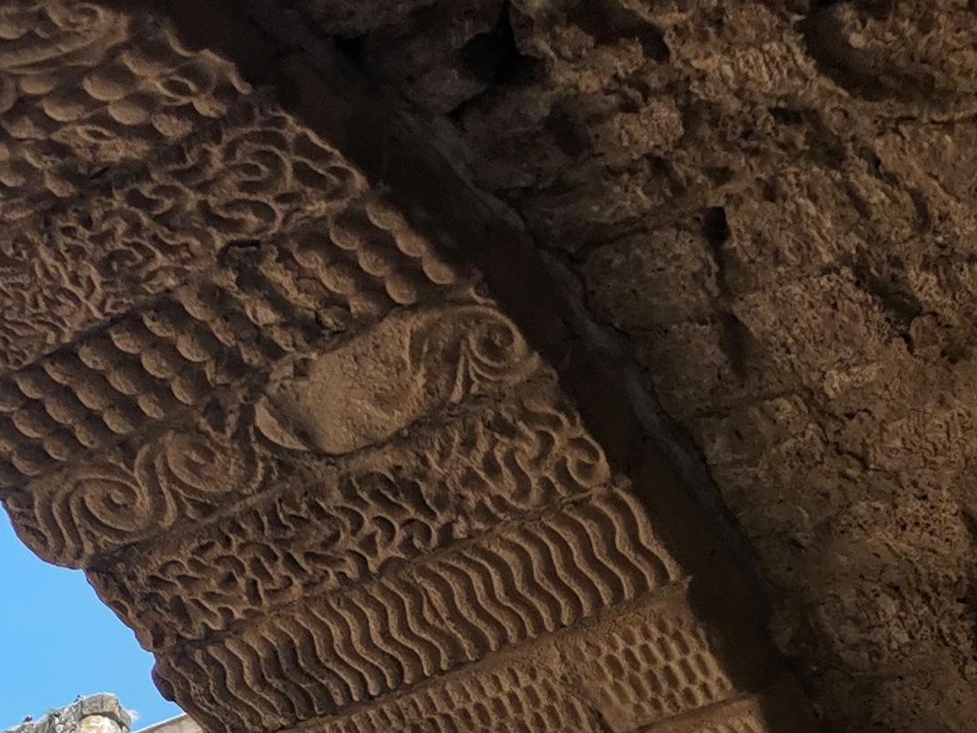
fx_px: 2710
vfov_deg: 14.6
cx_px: 429
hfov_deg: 20.4
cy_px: 1010
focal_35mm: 96
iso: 50
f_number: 1.8
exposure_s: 1/1364
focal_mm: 4.75
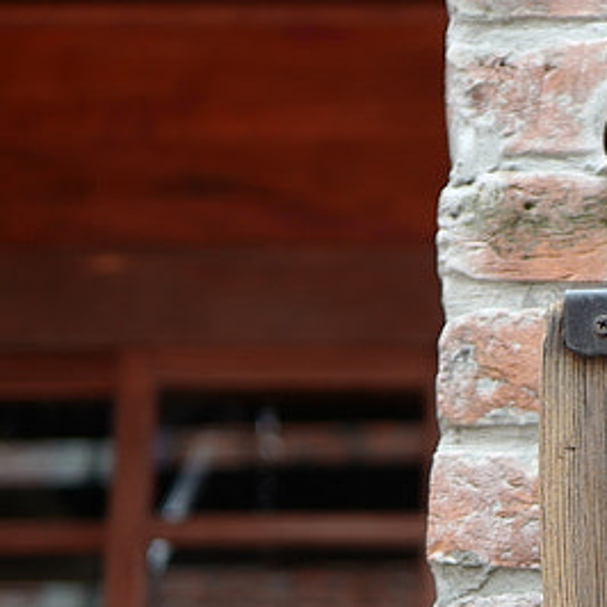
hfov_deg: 11.6
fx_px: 2837
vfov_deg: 11.9
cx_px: 949
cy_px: 787
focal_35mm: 143
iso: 100
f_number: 1.7
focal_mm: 28
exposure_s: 1/250
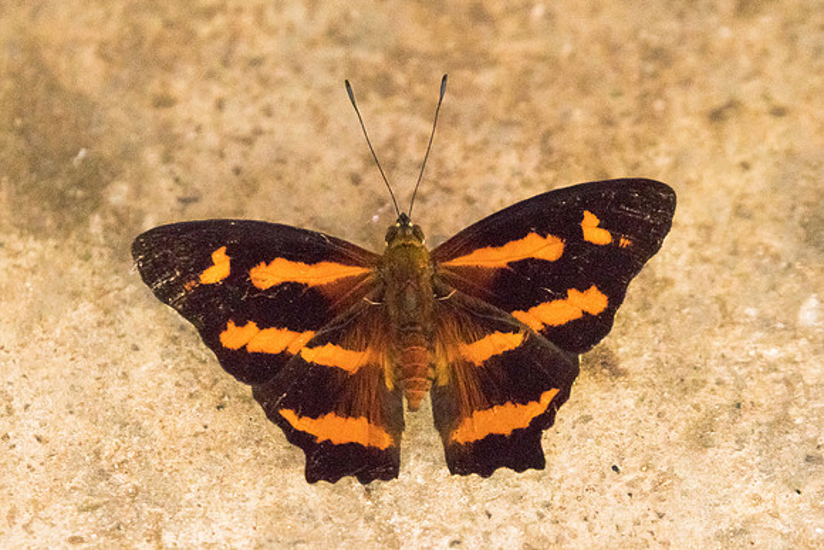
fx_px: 18425
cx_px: 493
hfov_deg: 2.6
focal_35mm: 805
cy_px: 295
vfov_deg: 1.7
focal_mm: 400
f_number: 6.3
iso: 1250
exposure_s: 1/250
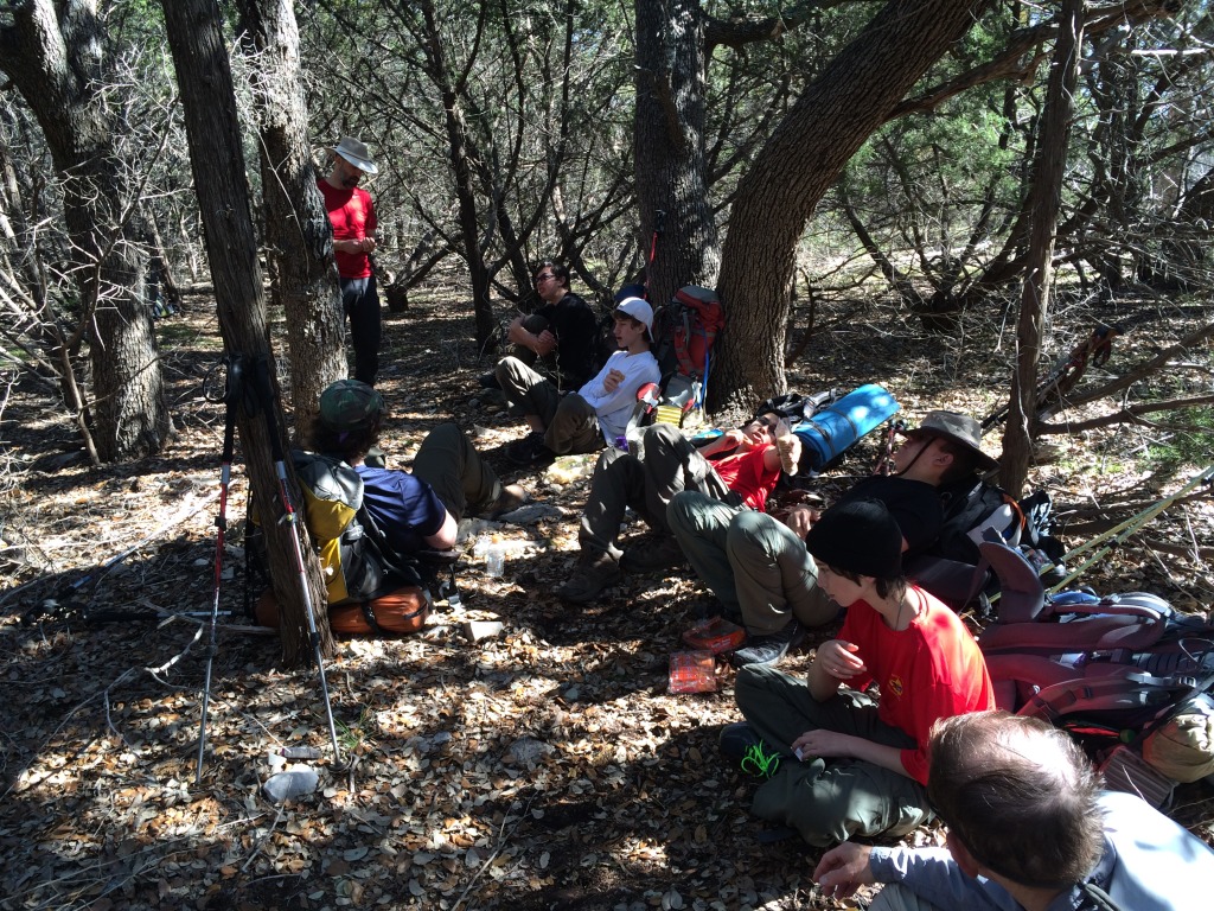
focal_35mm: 29
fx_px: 1017
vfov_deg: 48.2
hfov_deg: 61.7
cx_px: 607
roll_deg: +0.8
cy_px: 456
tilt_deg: -14.9
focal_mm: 4.15
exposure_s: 1/152
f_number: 2.2
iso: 32
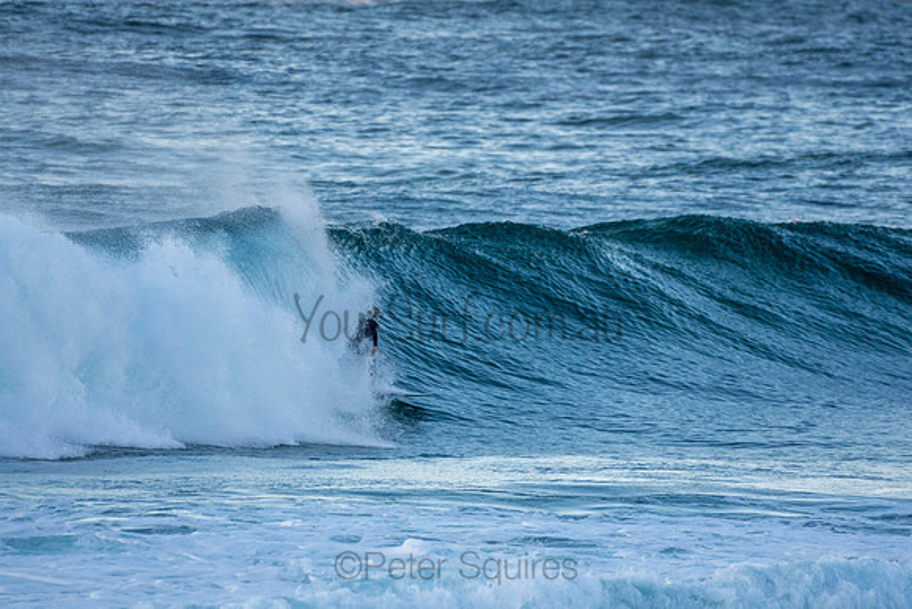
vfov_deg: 1.8
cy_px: 304
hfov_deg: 2.7
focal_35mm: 750
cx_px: 456
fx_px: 19004
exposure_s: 1/1250
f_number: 5.6
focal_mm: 500
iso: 800
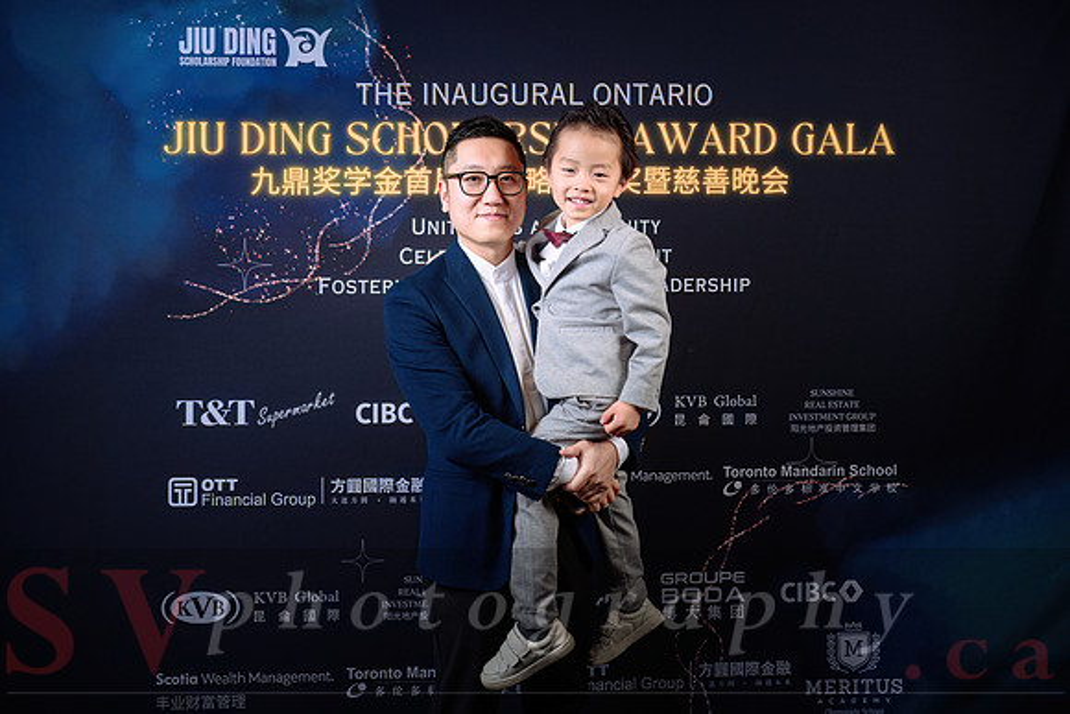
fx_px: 1002
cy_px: 339
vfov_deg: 39.2
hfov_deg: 56.2
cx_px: 552
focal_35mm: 34
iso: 500
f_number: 5
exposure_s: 1/160
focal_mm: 31.5
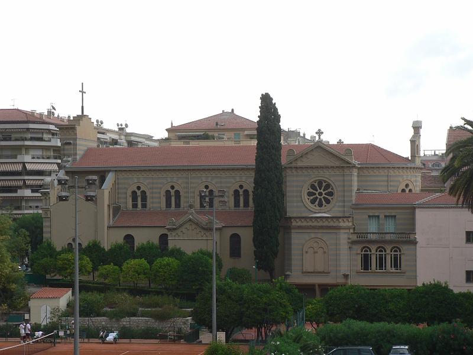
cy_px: 178
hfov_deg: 21.5
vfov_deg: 16.2
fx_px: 1243
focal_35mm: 91
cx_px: 236
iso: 80
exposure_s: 1/400
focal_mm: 15.2
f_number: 4
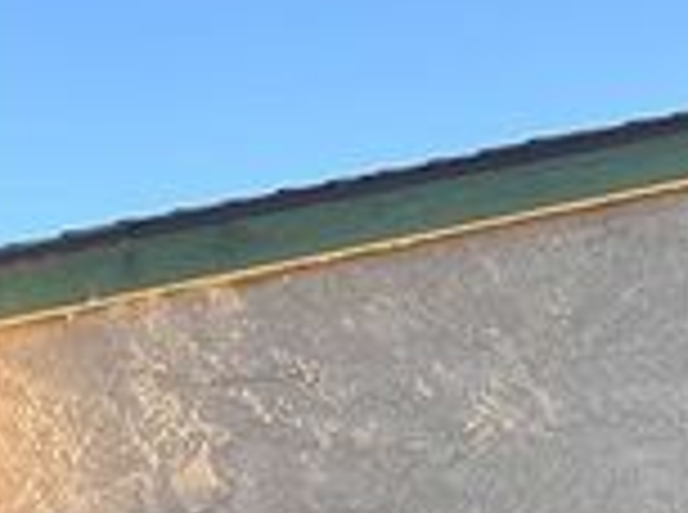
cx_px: 1398
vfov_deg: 12.3
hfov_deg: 14.7
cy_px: 936
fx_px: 2161
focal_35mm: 109
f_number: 1.6
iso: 40
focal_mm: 5.96
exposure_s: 1/191
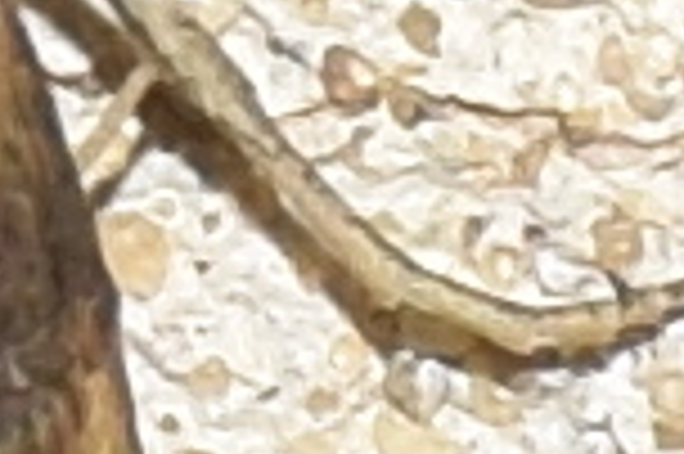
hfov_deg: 1.6
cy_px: 616
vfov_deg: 1.0
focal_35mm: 1326
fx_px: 25167
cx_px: 14
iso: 100
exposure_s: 1/160
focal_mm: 140
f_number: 11
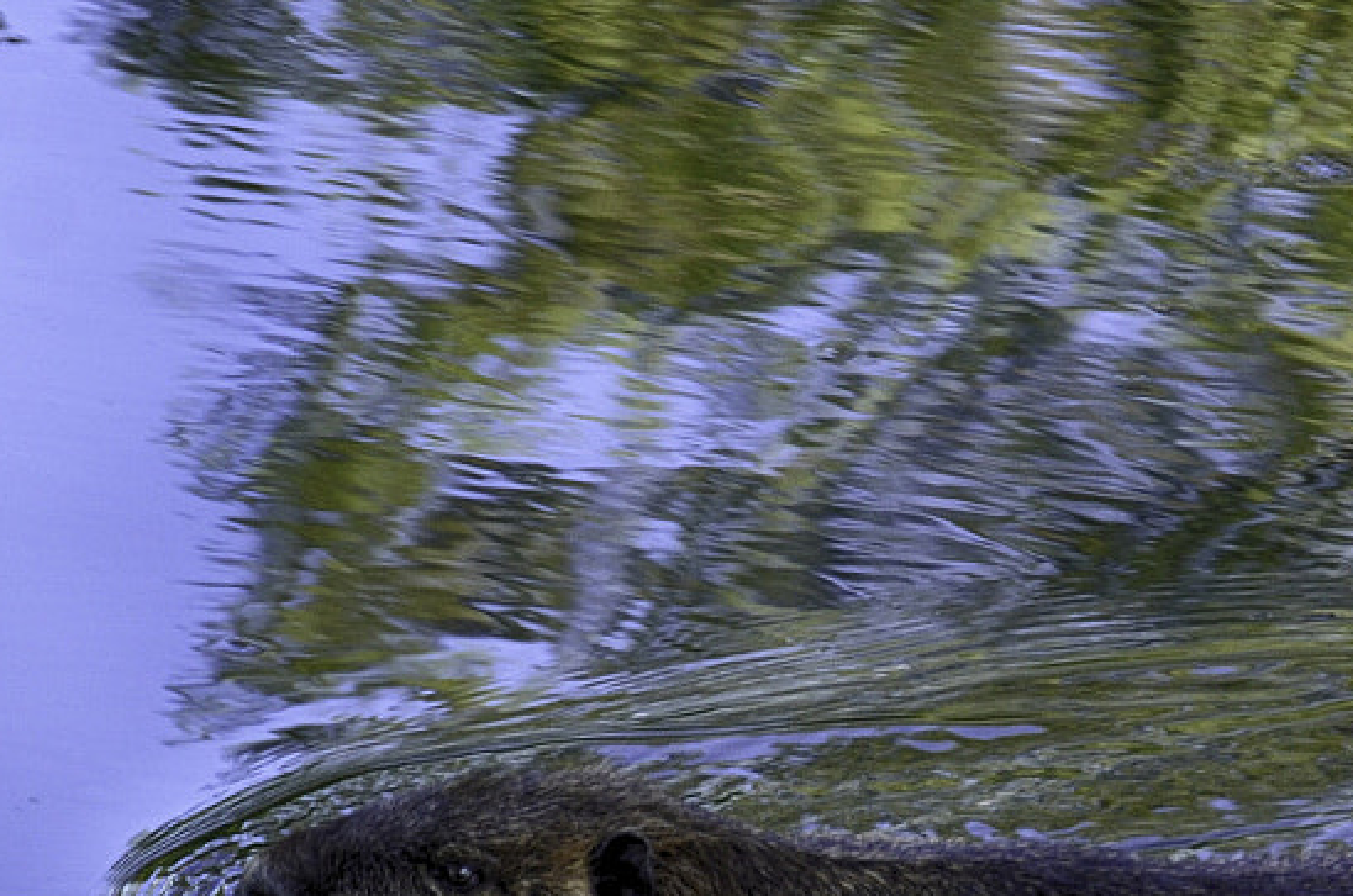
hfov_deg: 4.5
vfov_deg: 3.0
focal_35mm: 459
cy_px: 774
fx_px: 17233
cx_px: 797
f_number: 5.6
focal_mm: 105
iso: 250
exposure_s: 1/100
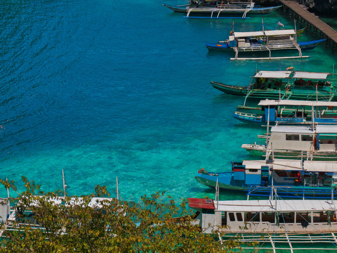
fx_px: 1538
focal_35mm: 158
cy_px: 110
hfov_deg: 12.3
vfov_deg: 9.4
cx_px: -9
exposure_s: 1/1000
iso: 200
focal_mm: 70
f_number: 11
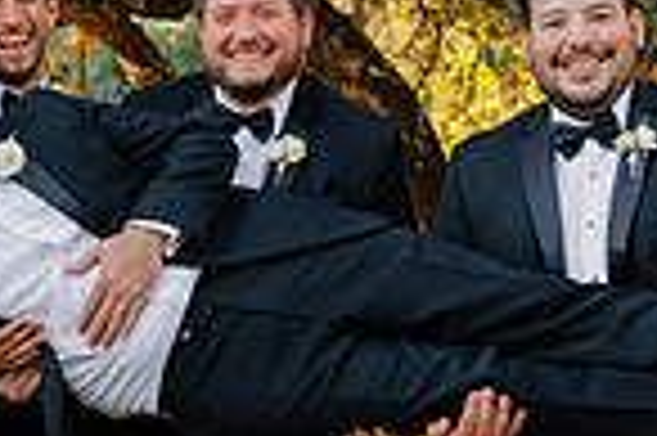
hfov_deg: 16.9
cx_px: 194
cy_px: 317
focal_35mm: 121
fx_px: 2206
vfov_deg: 11.3
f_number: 4.5
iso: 400
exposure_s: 1/200
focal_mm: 30.5
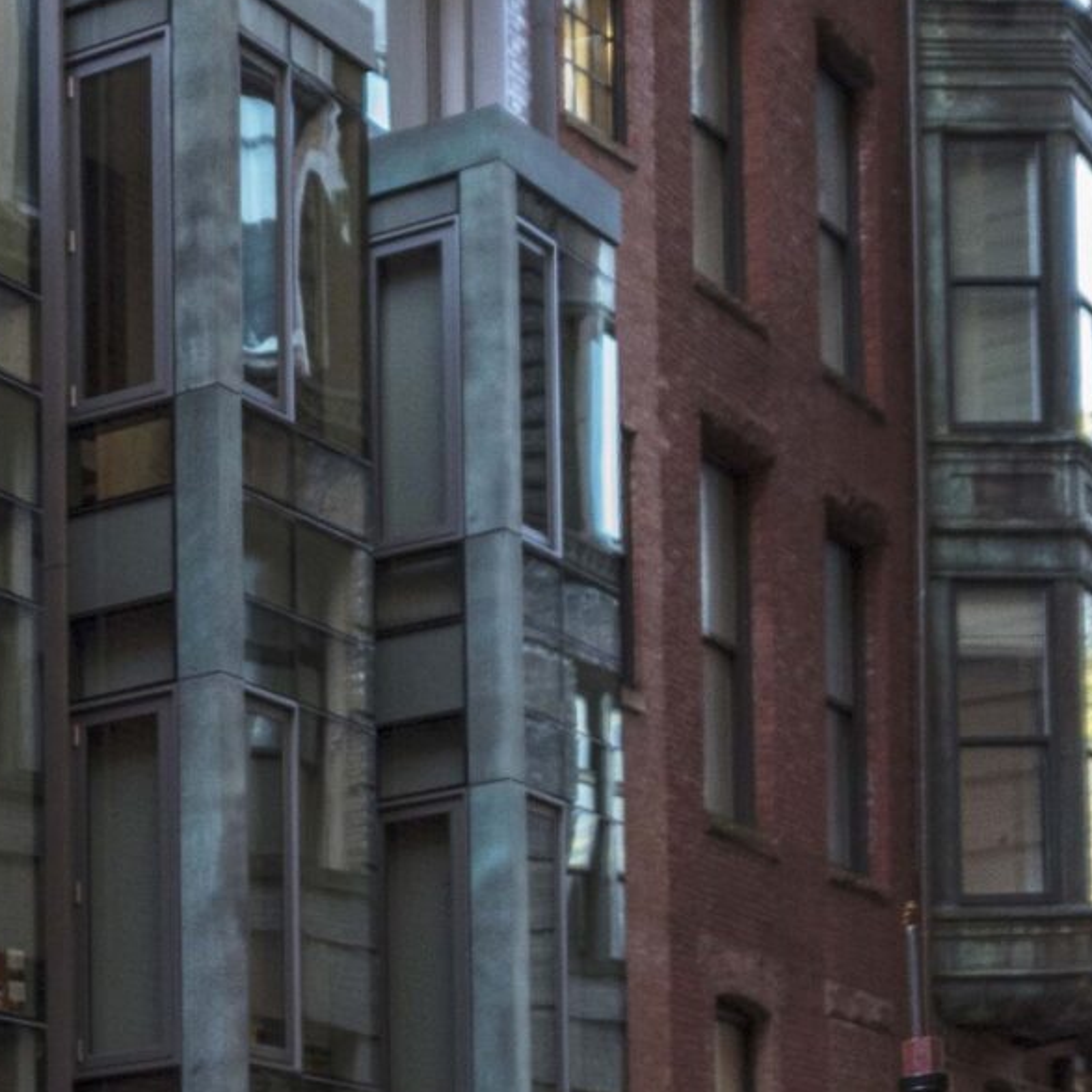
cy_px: 186
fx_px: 3176
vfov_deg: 19.3
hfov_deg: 18.0
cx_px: -402
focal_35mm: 89
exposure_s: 1/250
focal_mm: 24
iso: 1250
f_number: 3.5
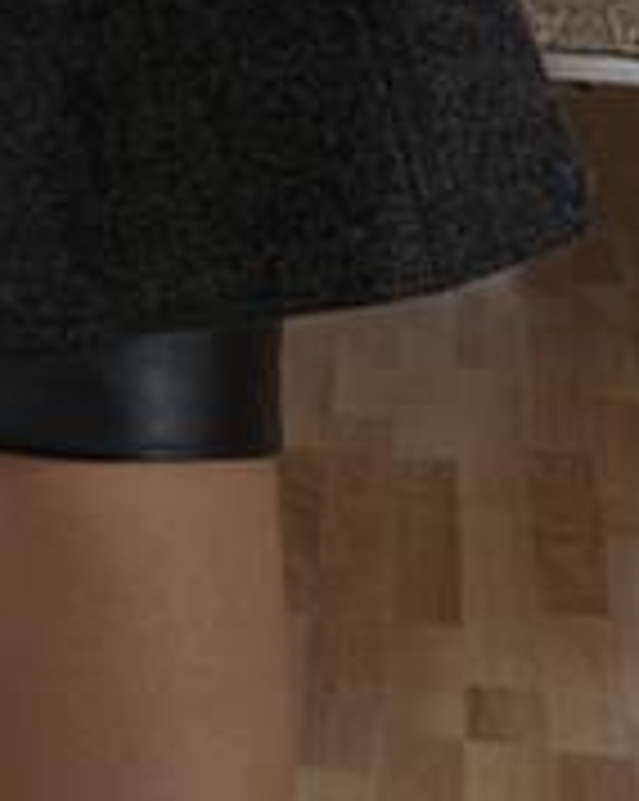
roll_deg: +1.4
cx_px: -171
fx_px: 3244
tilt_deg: -30.8
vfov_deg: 13.6
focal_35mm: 137
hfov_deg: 11.0
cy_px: -225
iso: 200
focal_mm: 6.76
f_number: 1.78
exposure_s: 1/33
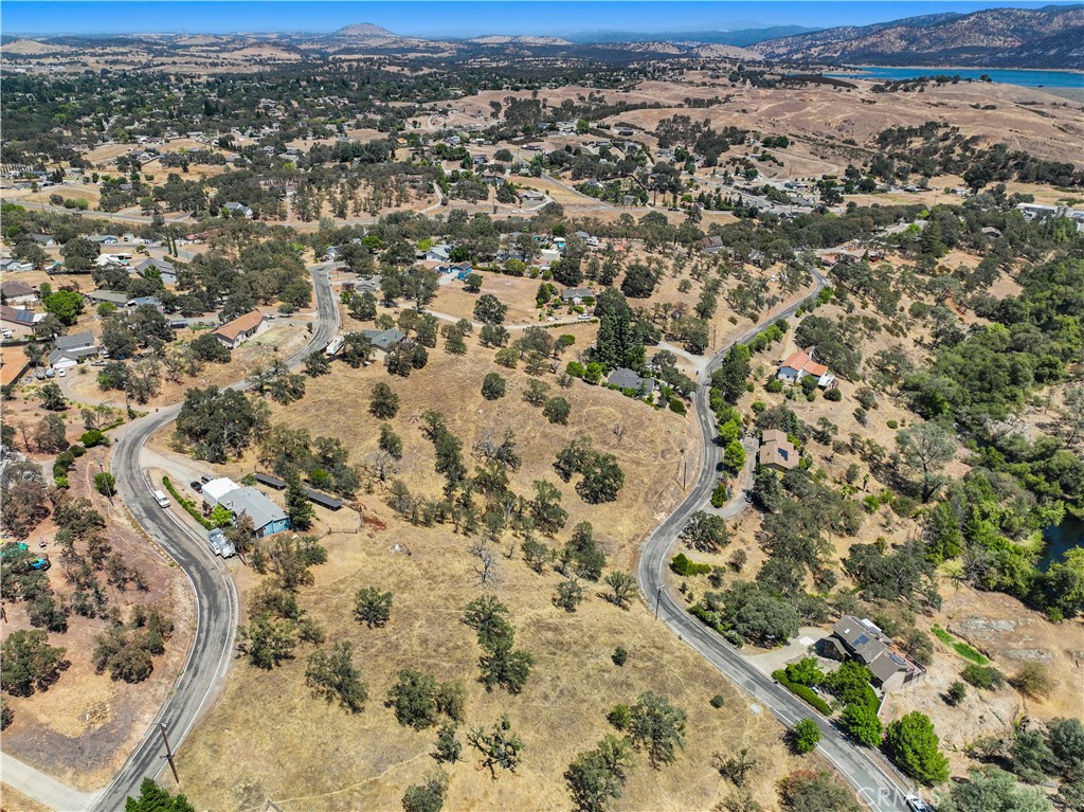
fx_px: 751
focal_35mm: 24
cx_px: 542
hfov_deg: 71.6
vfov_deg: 56.8
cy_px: 406
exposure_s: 1/2000
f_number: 3.2
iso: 130
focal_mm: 12.29
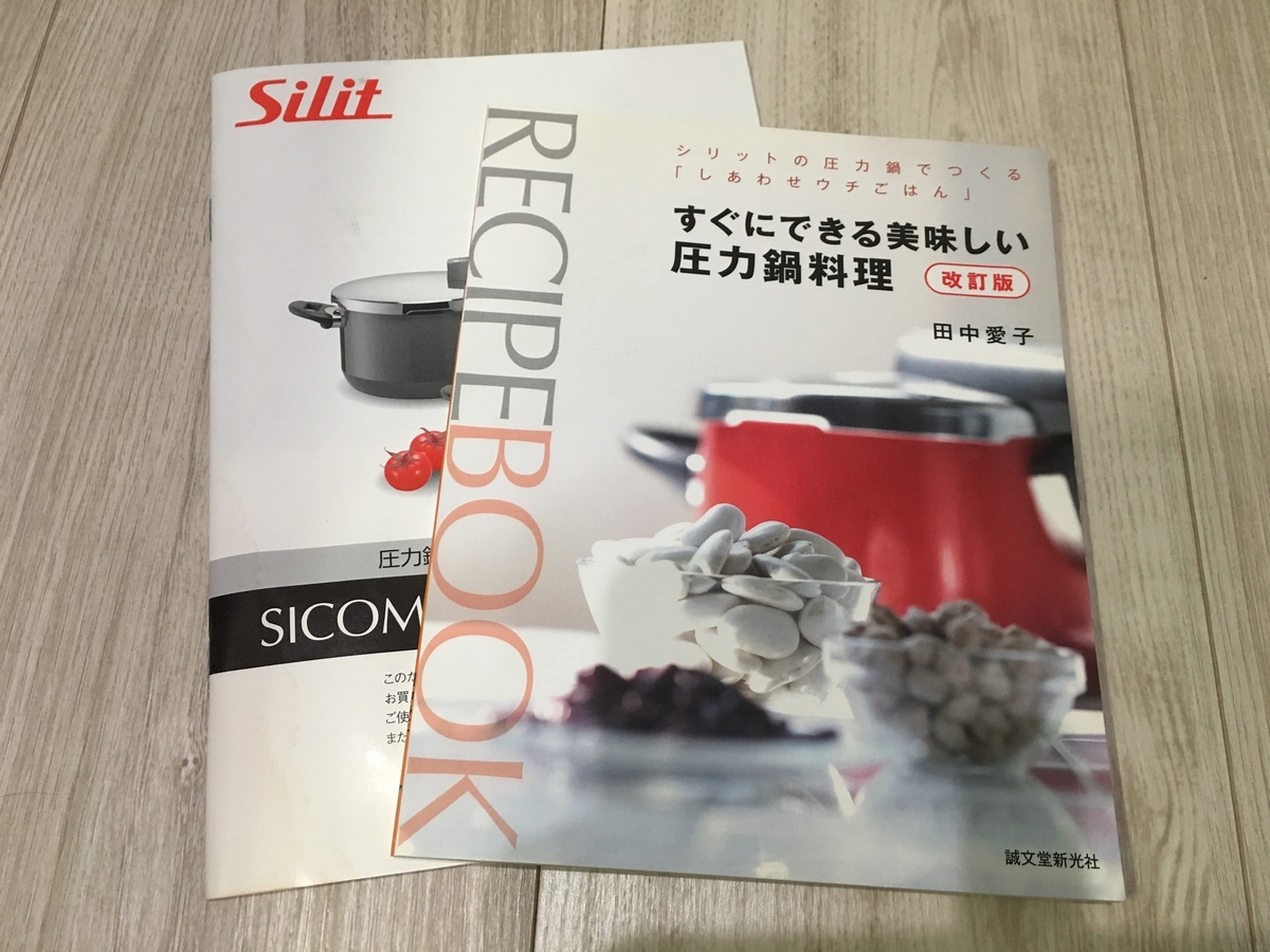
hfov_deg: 61.7
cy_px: 476
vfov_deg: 48.2
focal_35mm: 29
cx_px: 635
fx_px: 1064
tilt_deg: -66.9
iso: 50
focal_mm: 4.15
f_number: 2.2
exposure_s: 1/15
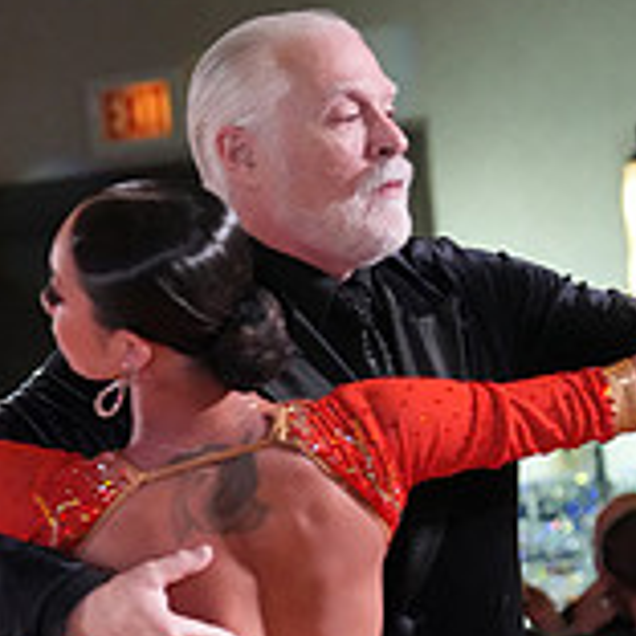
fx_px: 5716
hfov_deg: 6.3
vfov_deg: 6.3
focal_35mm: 275
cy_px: 897
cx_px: 2
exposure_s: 1/500
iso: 8000
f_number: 4.5
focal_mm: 87
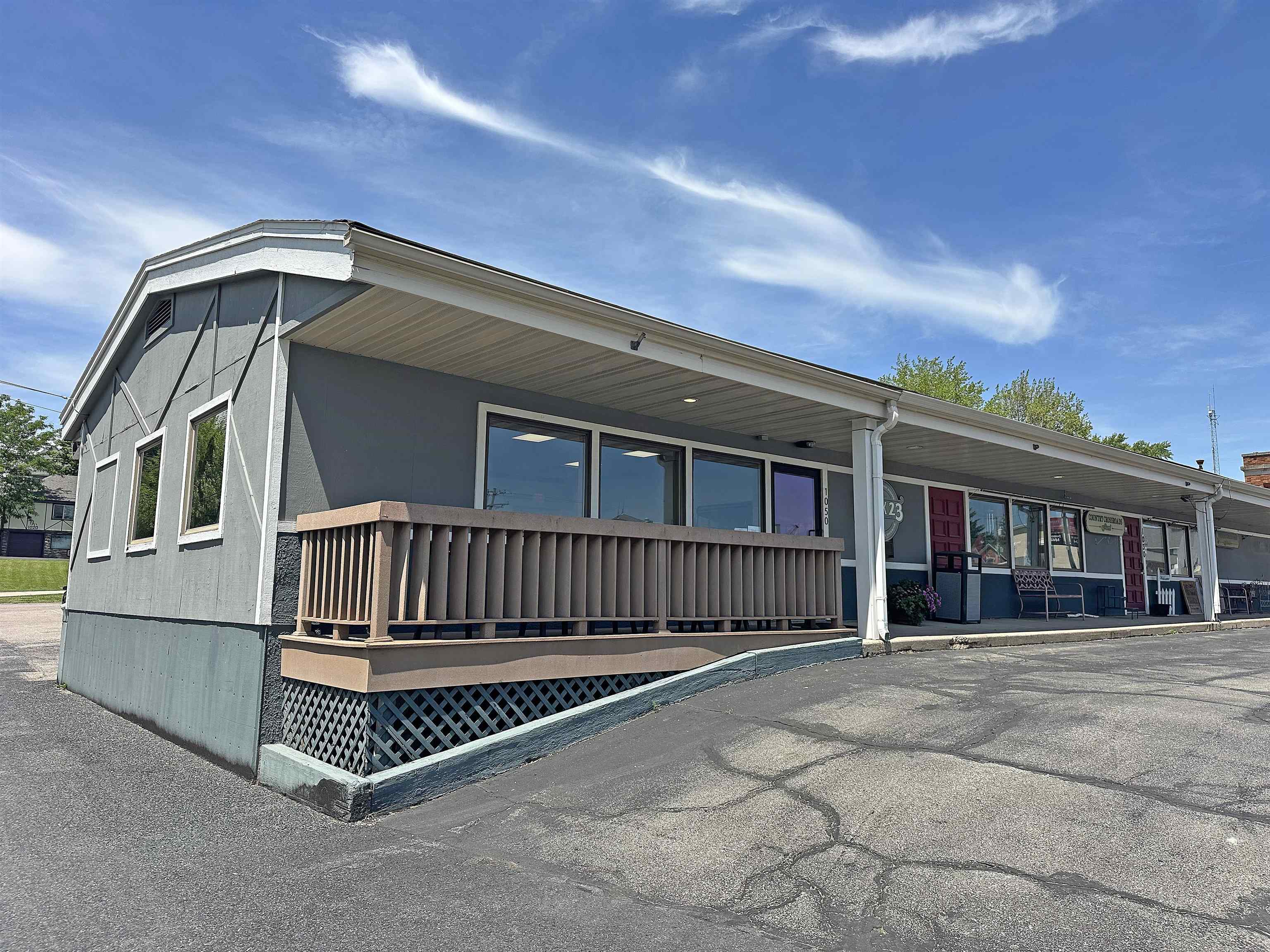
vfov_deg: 56.8
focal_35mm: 24
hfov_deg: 71.6
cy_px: 476
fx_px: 881
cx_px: 635
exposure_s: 1/4016
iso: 80
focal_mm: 6.86
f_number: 1.78
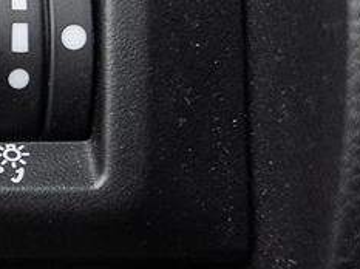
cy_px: 185
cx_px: -437
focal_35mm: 203
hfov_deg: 9.0
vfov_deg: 7.3
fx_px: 2108
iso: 800
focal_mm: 26.6
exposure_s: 1/30
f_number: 3.5
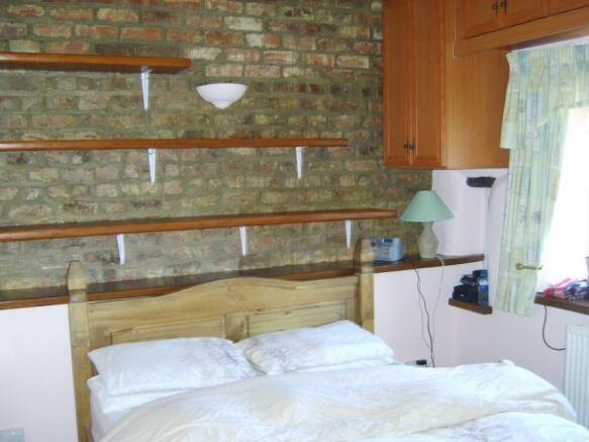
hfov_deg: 49.0
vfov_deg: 37.7
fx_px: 646
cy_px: 221
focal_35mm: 38
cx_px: 294
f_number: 2.8
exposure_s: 1/30
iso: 150
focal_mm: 7.8
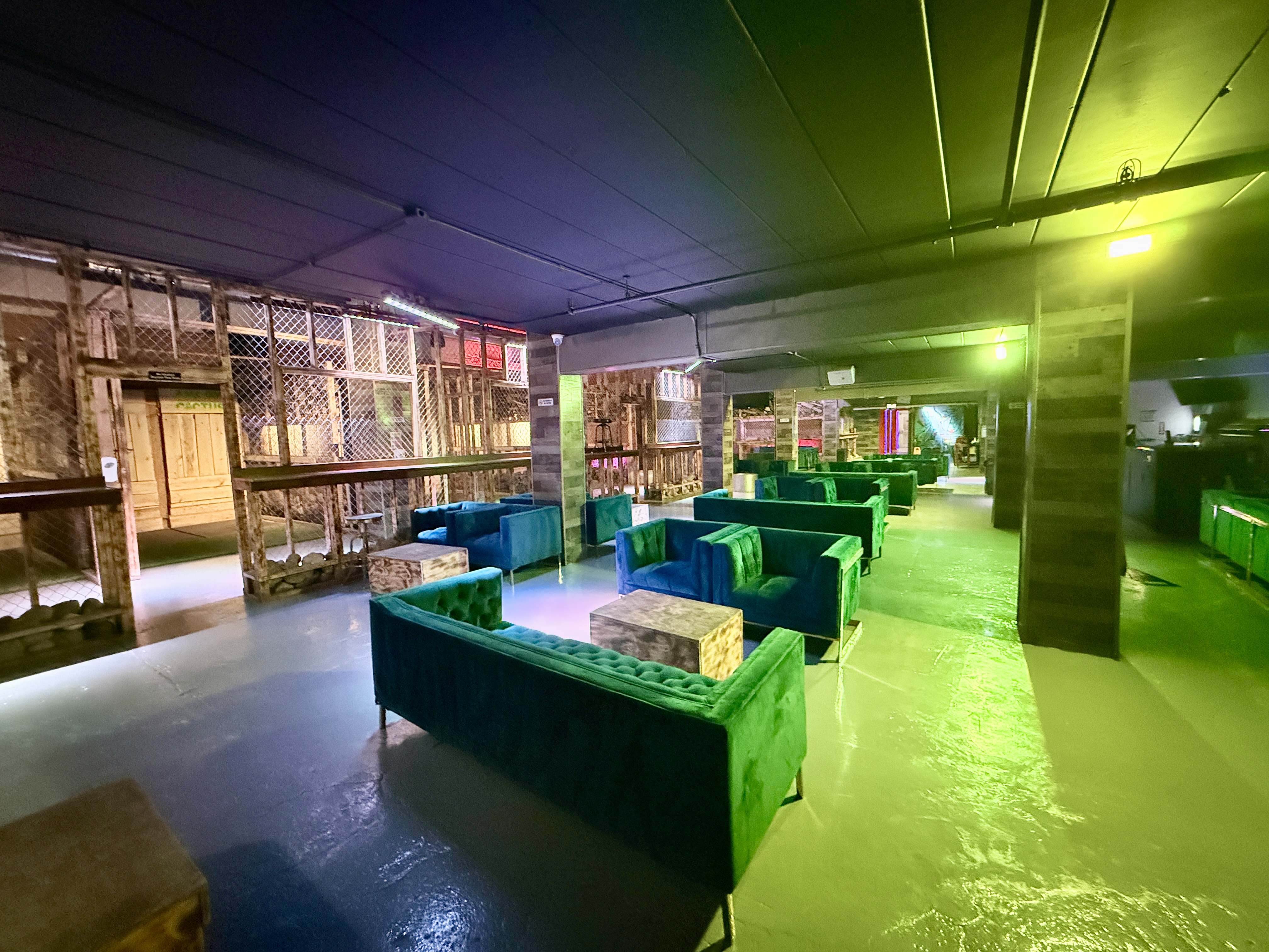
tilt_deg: -3.9
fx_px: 513
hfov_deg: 102.1
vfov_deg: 85.7
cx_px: 634
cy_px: 476
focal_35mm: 14
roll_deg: +1.8
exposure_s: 1/59
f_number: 2.2
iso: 1000
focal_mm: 2.22
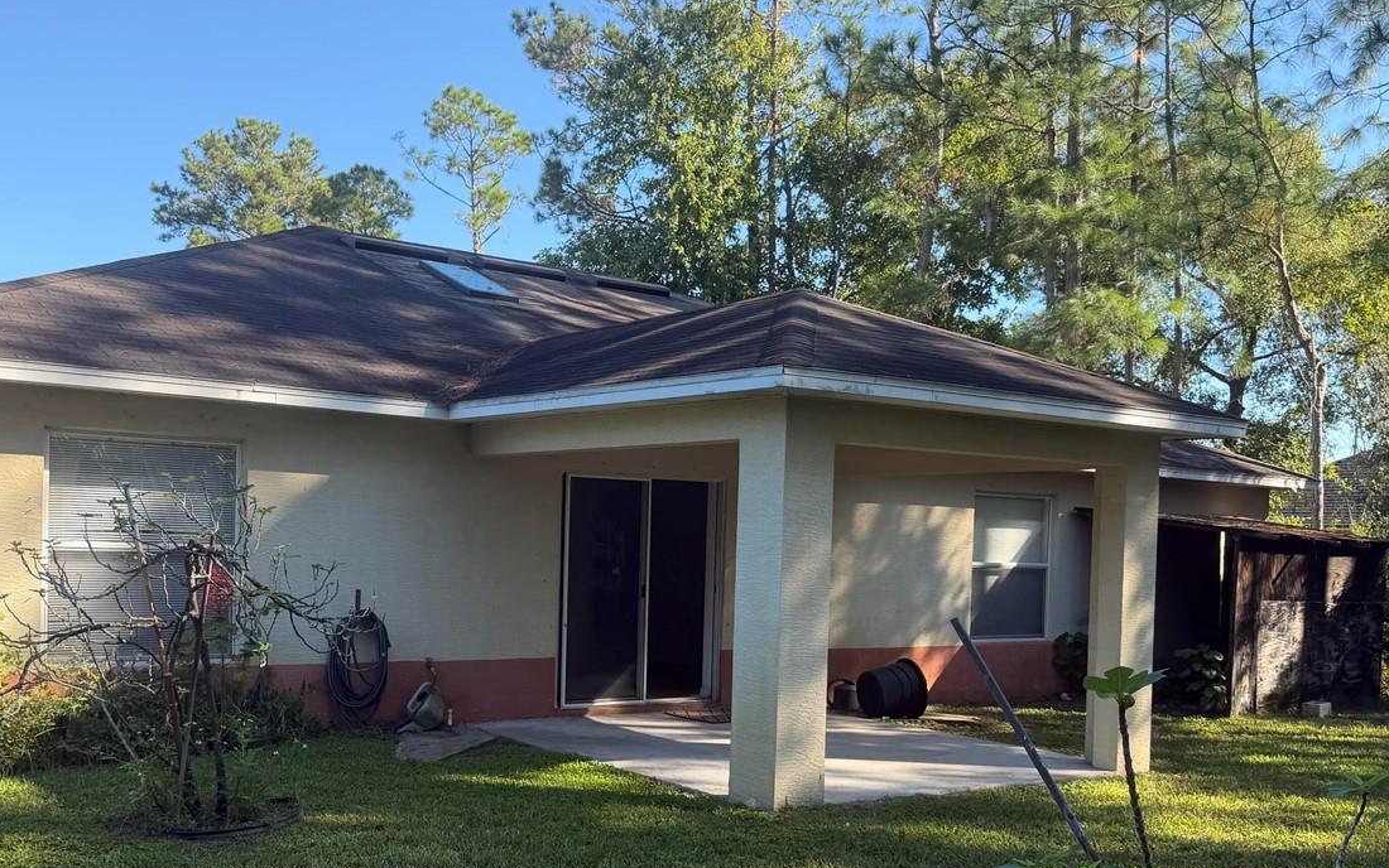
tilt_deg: -1.6
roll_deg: -2.1
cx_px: 602
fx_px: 1401
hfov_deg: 52.6
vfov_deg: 34.2
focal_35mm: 37
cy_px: 572
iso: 80
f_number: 1.78
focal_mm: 6.76
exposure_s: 1/1005
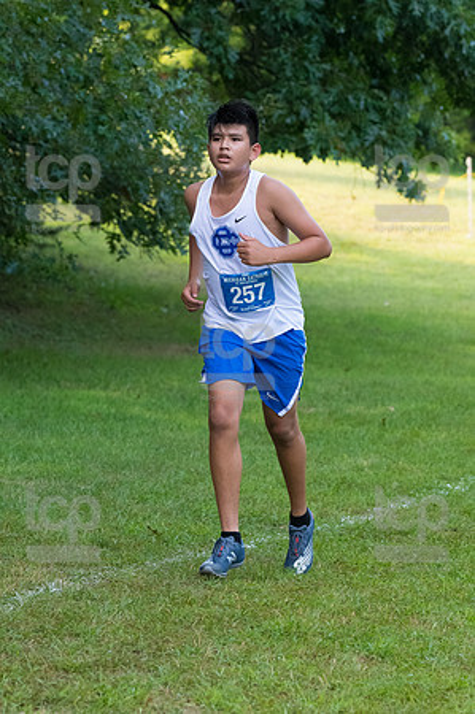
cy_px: 357
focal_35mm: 183
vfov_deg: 11.2
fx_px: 3630
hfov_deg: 7.5
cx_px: 238
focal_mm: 122
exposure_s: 1/1600
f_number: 5
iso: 3200
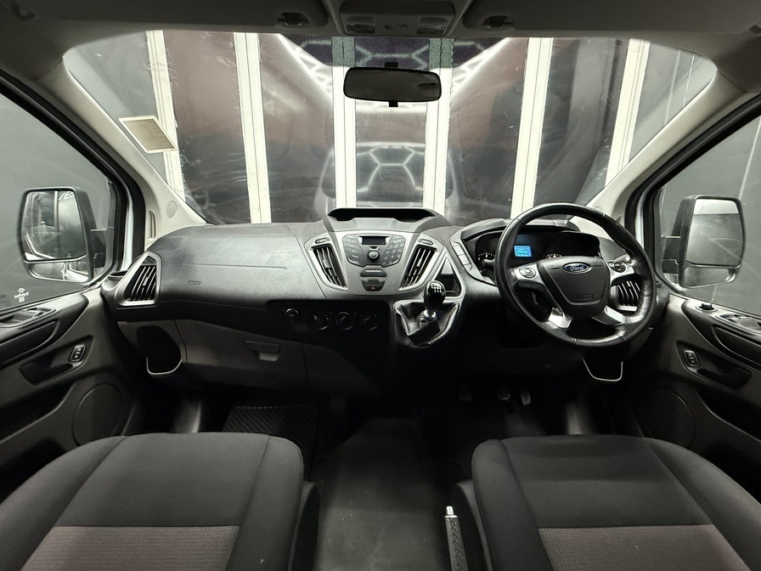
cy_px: 264
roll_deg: -0.4
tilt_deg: -14.2
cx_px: 381
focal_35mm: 16
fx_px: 352
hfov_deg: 94.5
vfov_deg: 78.0
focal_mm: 2.22
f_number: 2.2
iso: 800
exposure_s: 1/60
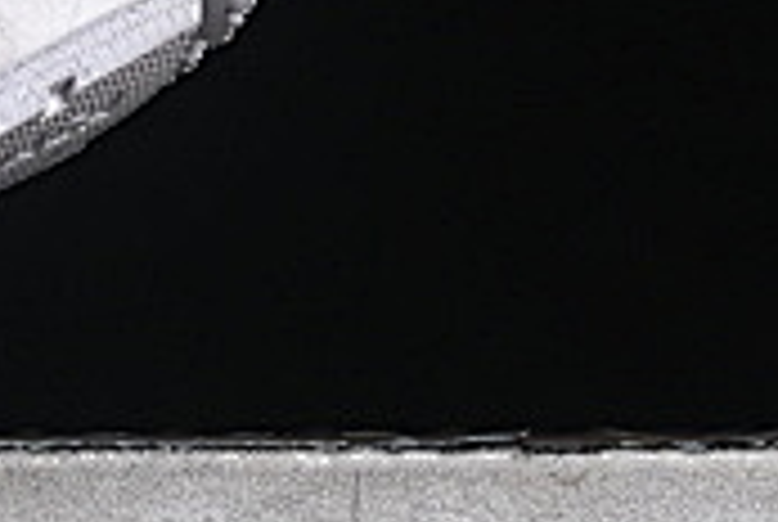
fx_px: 10110
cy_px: -567
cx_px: -1448
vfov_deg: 2.9
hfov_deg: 4.3
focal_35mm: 467
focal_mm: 50
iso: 160
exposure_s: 1/80
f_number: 8
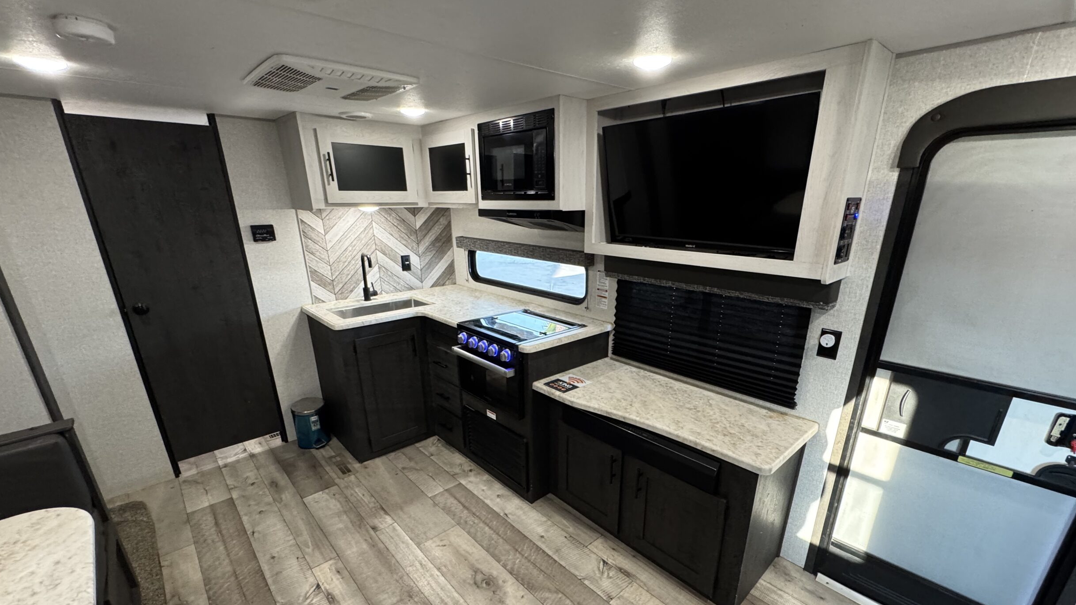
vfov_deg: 66.6
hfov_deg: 99.3
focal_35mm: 16
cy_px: 358
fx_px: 457
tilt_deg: -17.7
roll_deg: +1.0
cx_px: 558
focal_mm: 2.22
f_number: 2.2
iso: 400
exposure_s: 1/60
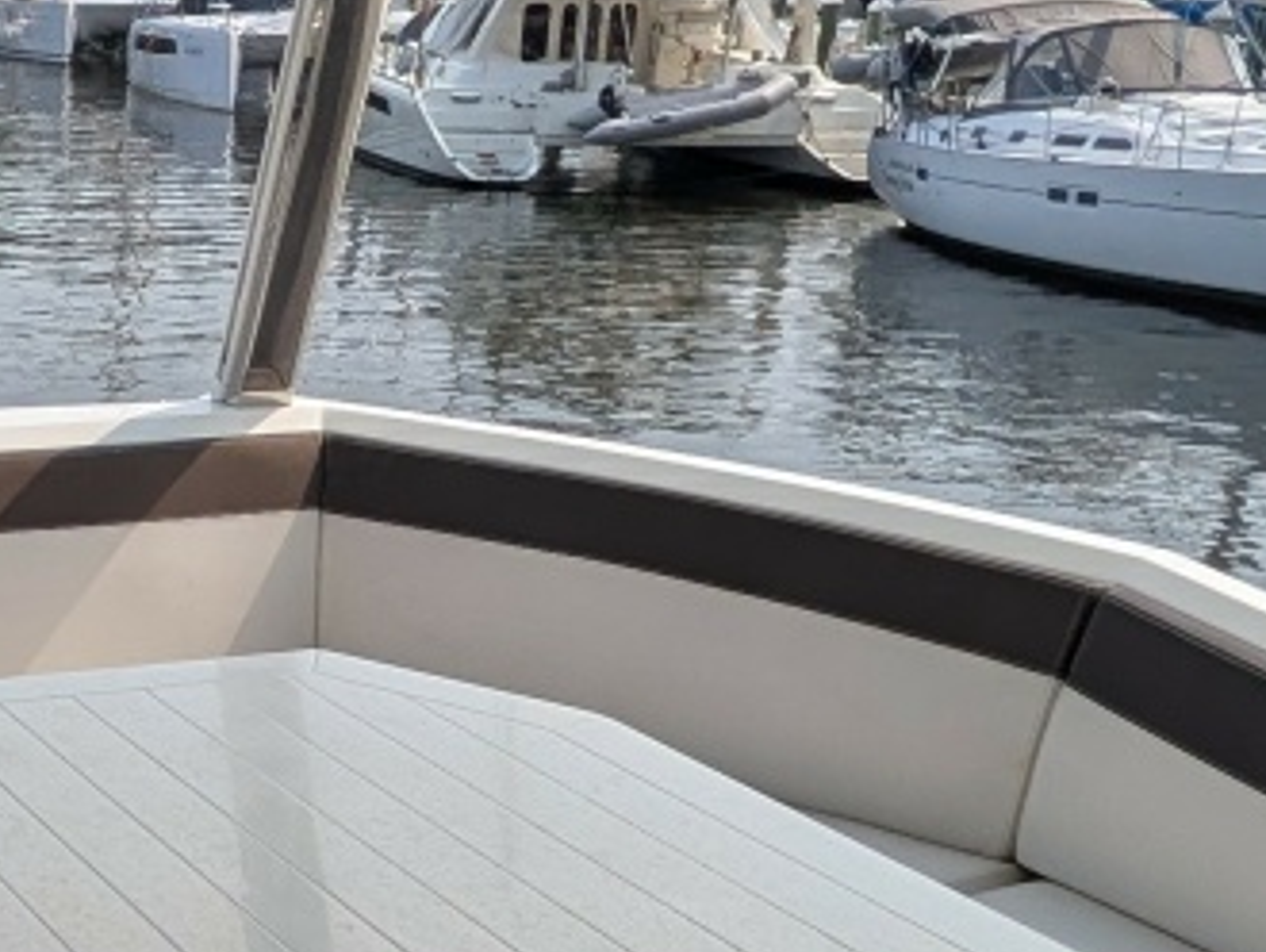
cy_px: 733
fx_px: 2123
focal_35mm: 58
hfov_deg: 29.4
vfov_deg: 24.9
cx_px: -176
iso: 49
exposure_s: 1/3436
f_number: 1.7
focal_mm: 2.02
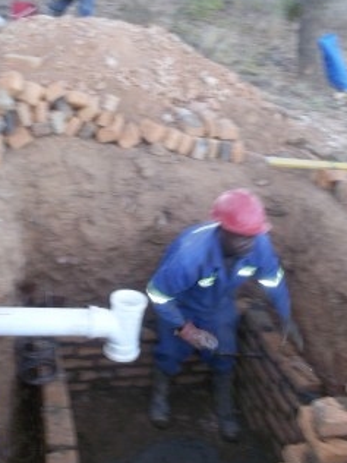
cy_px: 244
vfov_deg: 45.8
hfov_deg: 35.1
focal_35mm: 41
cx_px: 160
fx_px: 548
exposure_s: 1/30
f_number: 3.3
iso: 80
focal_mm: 4.1
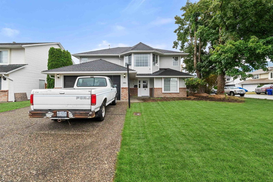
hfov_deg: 100.4
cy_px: 91
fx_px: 114
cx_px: 136
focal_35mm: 15
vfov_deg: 77.3
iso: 320
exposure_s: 1/250
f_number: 11
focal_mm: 10
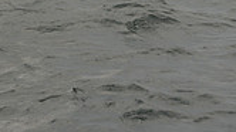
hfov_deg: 8.4
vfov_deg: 4.5
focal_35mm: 256
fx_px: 1600
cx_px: -33
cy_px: -271
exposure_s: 1/500
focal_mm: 70
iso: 250
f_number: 8
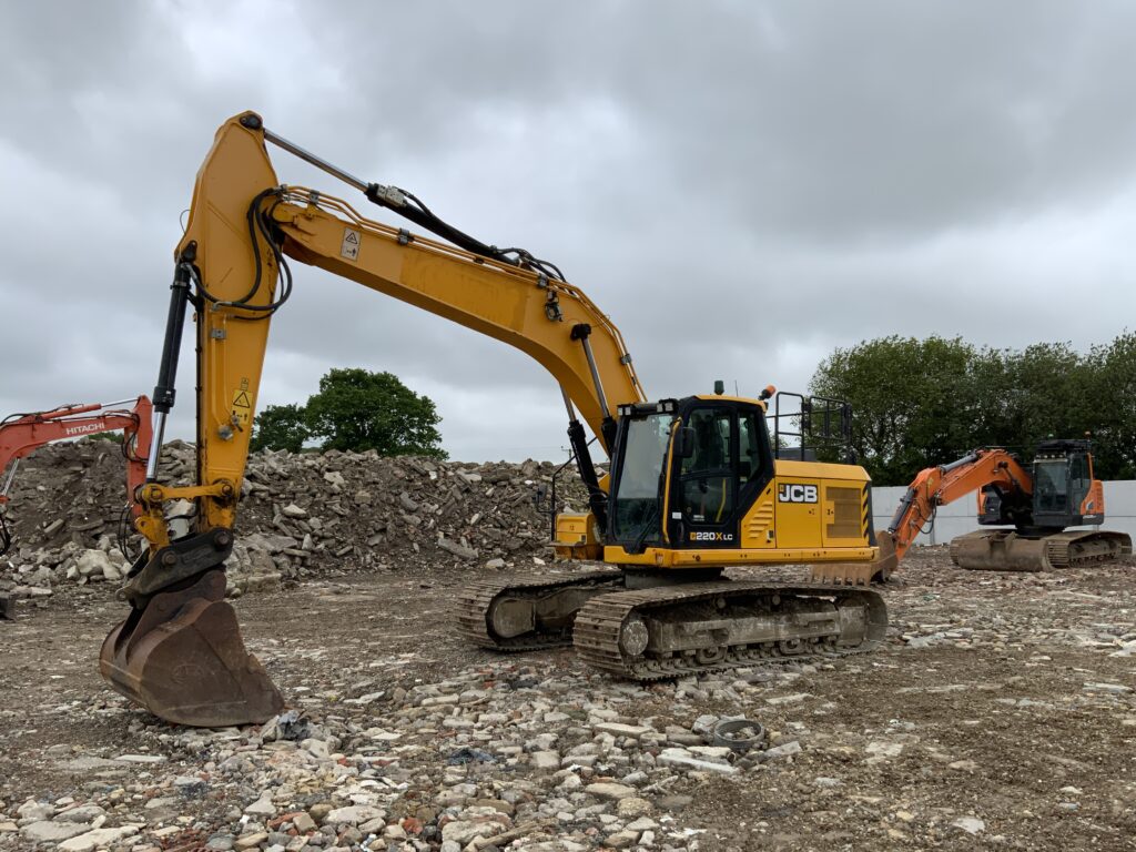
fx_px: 952
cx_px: 568
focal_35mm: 29
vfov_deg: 48.2
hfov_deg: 61.7
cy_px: 426
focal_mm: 3
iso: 16
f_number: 1.8
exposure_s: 1/1168
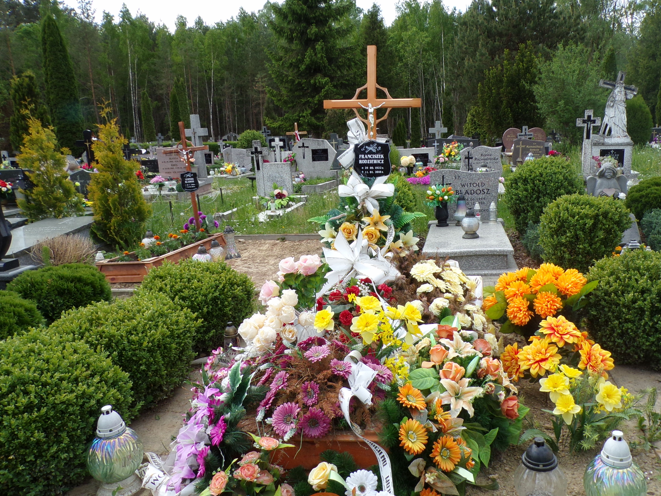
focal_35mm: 31
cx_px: 388
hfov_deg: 58.0
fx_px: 592
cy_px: 251
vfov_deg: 45.4
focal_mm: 4.3
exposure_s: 1/140
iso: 80
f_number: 5.8
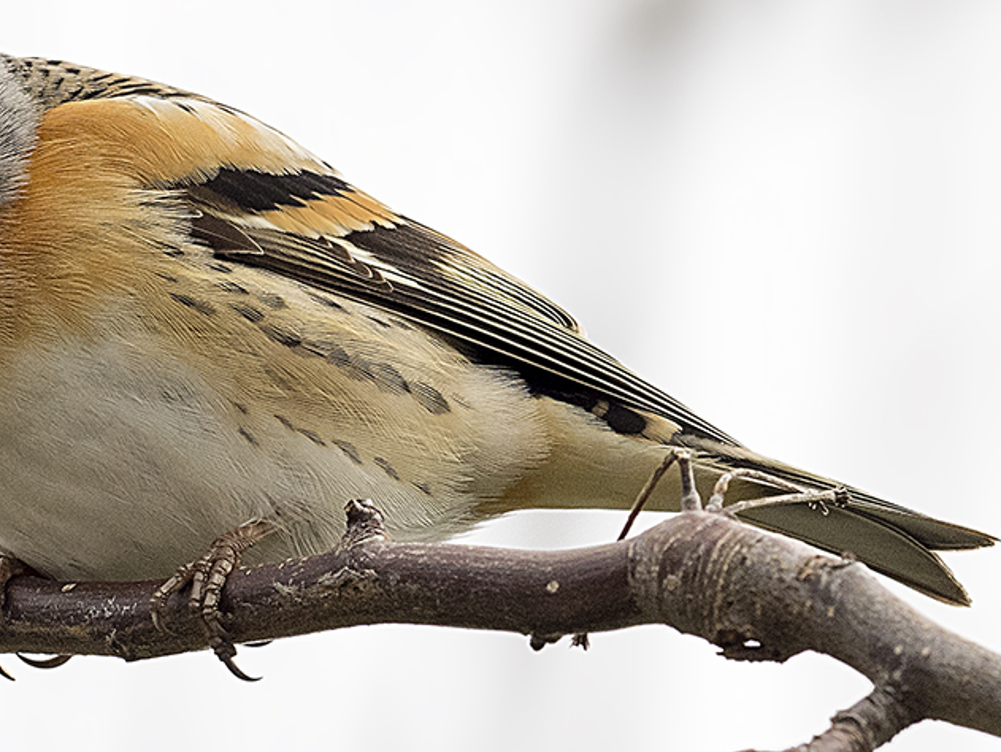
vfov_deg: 1.5
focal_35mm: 1000
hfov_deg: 2.0
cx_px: 195
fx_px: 28934
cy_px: 393
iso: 800
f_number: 6.3
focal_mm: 300
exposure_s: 1/320
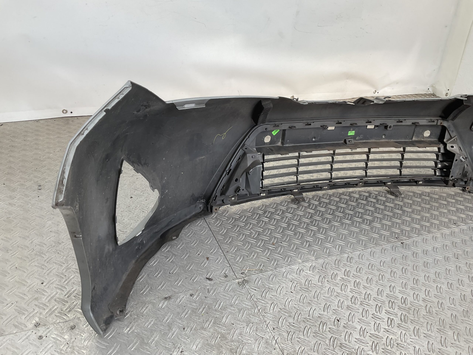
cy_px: 178
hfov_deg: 61.7
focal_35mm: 29
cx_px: 236
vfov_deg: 48.2
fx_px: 396
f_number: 1.8
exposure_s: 1/120
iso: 16
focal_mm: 3
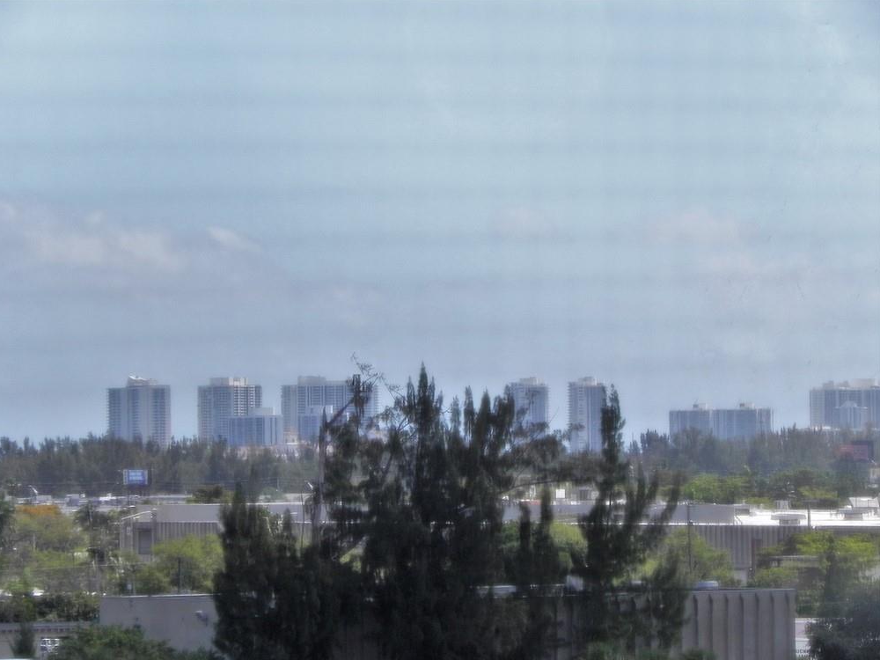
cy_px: 336
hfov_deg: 7.8
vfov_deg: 5.9
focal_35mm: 253
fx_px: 6432
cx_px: 431
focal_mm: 44
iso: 160
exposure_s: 1/376
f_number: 6.3
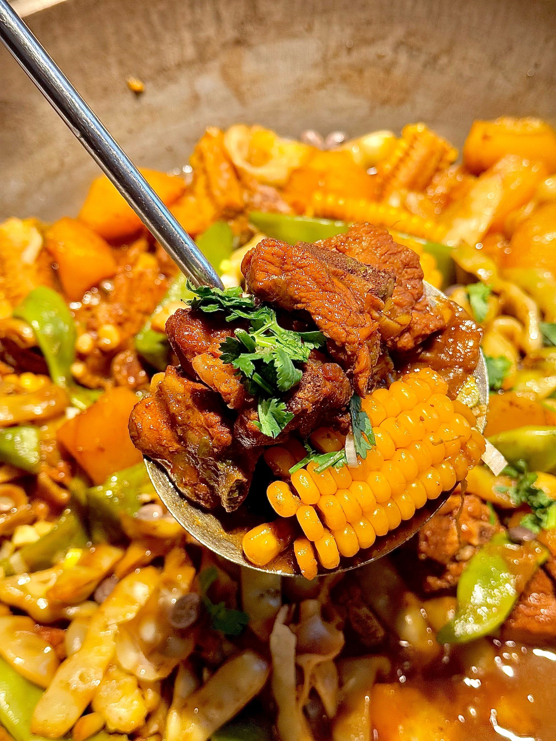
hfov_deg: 30.3
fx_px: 1028
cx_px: 278
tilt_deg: -52.9
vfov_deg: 39.7
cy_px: 370
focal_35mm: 48
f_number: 1.78
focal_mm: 6.76
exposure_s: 1/66
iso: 100
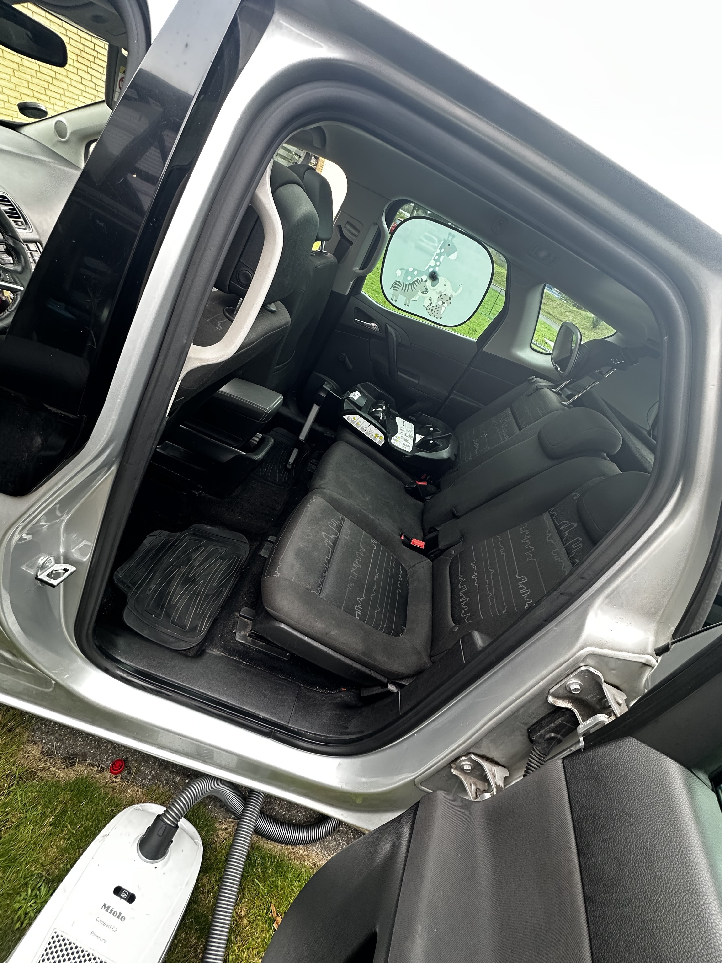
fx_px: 389
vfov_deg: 102.1
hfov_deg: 85.7
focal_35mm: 14
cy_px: 482
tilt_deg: -33.8
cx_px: 361
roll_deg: -28.7
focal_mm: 2.22
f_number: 2.2
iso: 160
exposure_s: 1/99
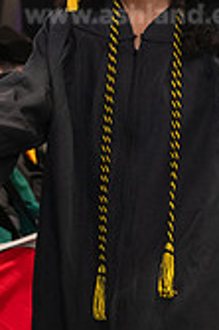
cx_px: -65
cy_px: 56
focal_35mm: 243
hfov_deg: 5.6
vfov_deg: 8.5
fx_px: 2222
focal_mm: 70
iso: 2500
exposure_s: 1/125
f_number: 5
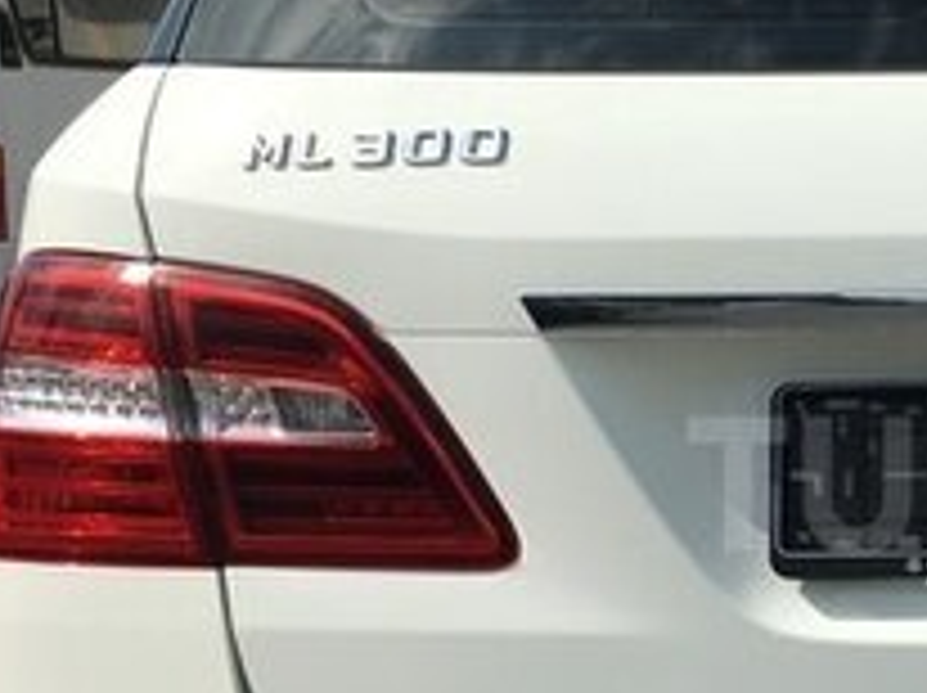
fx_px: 2488
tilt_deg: -8.0
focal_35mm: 93
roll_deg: -0.5
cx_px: 1148
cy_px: 484
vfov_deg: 15.8
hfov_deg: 19.7
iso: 25
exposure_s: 1/2849
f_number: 2.2
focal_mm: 4.15
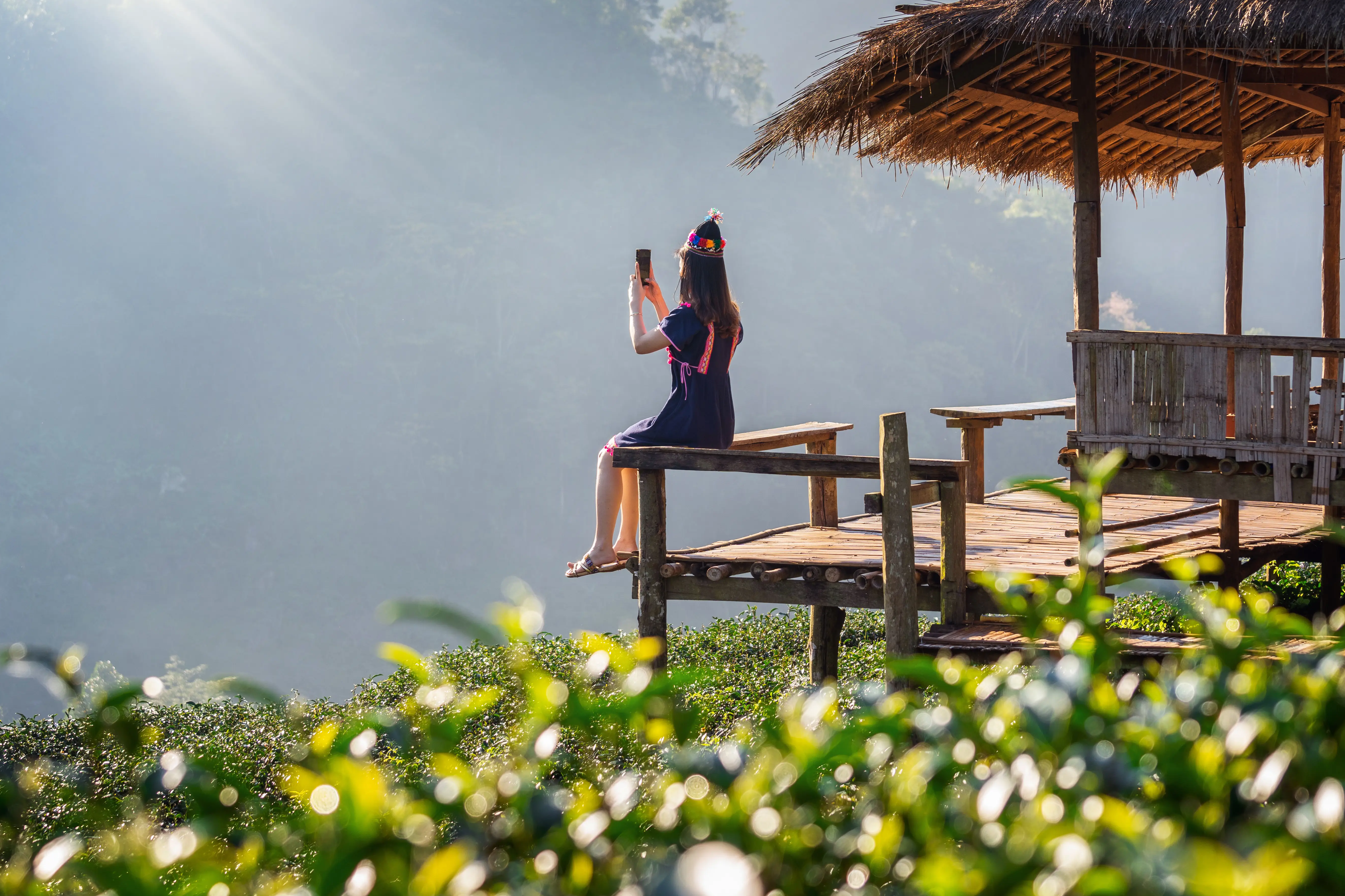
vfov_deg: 14.1
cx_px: 667
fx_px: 3624
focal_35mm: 97
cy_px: 432
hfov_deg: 21.0
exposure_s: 1/250
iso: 200
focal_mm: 86
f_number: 5.6
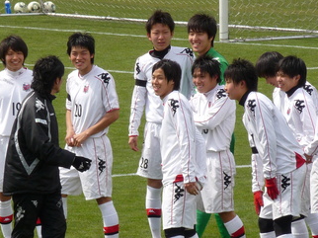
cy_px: 151
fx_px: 4269
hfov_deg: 4.3
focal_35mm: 465
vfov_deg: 3.2
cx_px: 145
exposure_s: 1/640
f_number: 4.8
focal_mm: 36.4
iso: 100
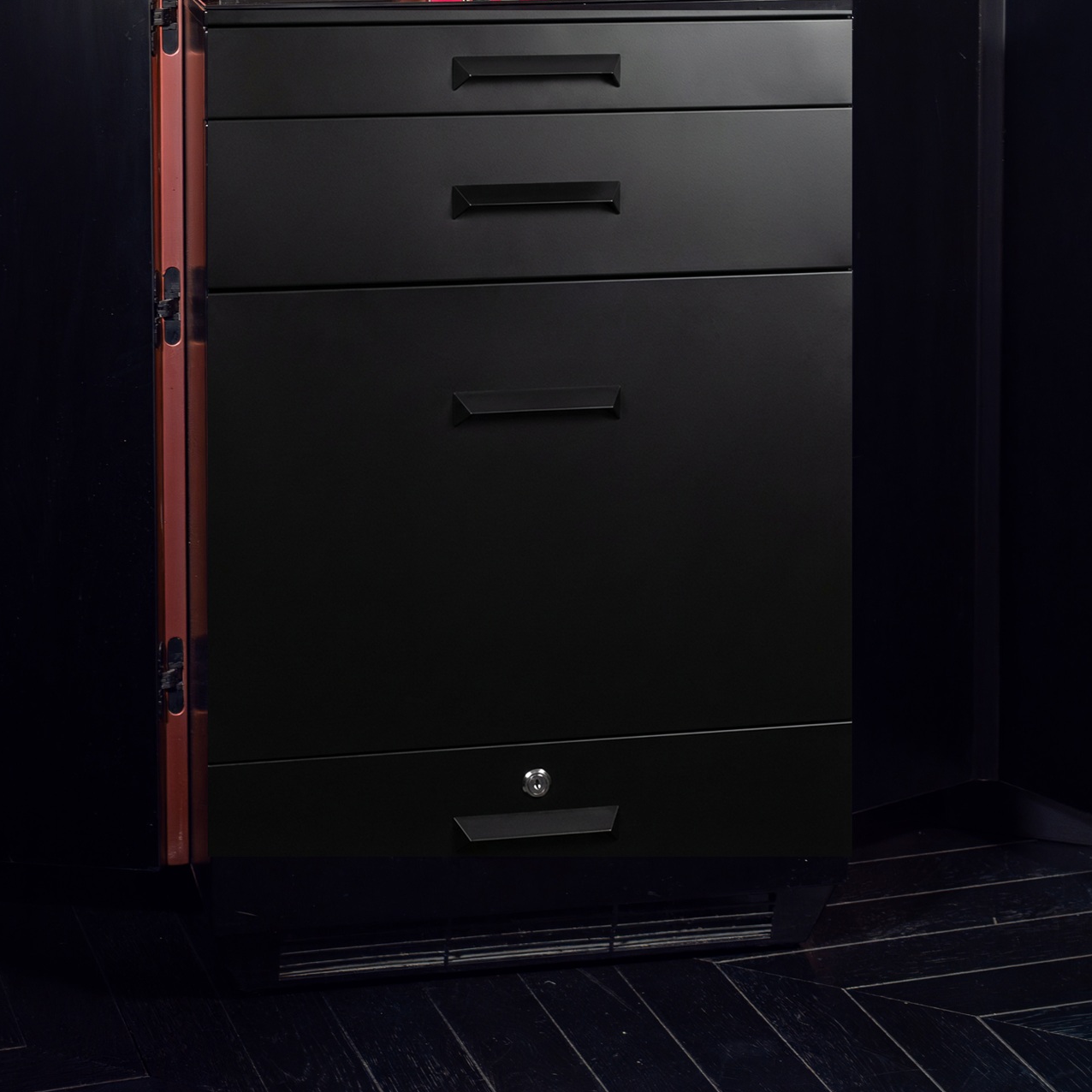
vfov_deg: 18.3
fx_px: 3245
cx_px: 559
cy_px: -149
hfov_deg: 19.1
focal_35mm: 91
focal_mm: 39.4
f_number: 4
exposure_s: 1/60
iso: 500
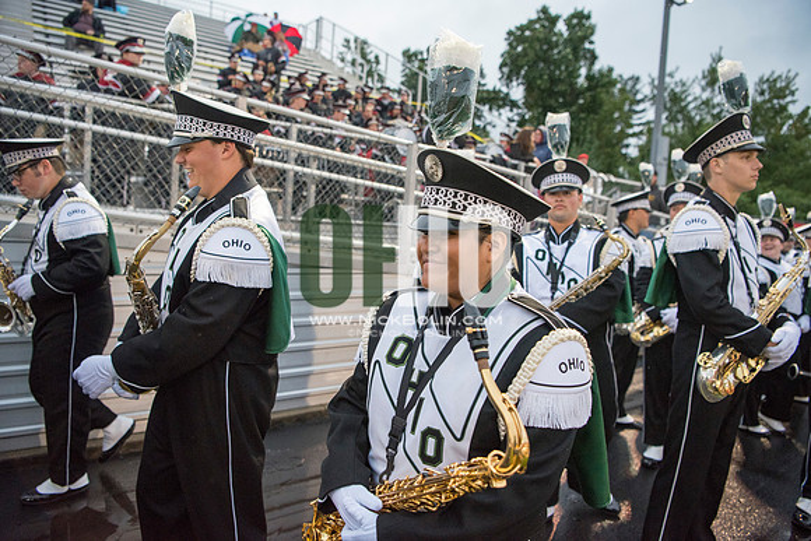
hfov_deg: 73.7
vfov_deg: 53.2
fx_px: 541
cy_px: 270
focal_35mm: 24
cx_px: 406
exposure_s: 1/800
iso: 2000
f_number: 3.2
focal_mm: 24
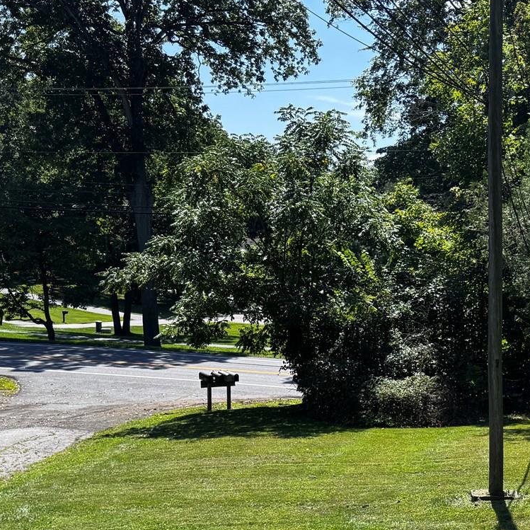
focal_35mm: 58
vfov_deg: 27.9
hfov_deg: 28.4
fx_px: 1005
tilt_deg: -15.9
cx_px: 483
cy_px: 523
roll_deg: -1.3
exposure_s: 1/2252
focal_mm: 6.76
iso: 80
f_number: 1.78
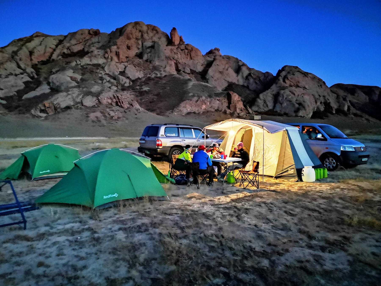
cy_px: 143
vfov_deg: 51.4
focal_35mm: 27
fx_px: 297
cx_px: 190
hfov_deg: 65.3
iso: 1250
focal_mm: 3.95
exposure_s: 4
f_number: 1.8
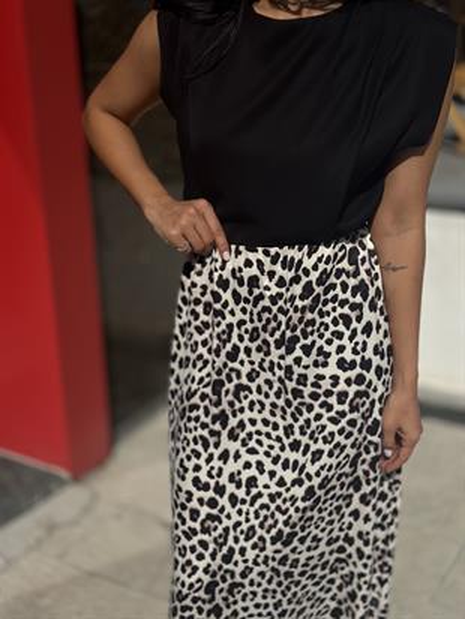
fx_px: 859
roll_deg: +0.7
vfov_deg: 39.6
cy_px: 310
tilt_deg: -20.4
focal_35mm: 48
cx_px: 232
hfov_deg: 30.3
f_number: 1.78
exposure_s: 1/29412
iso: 80
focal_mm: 6.86
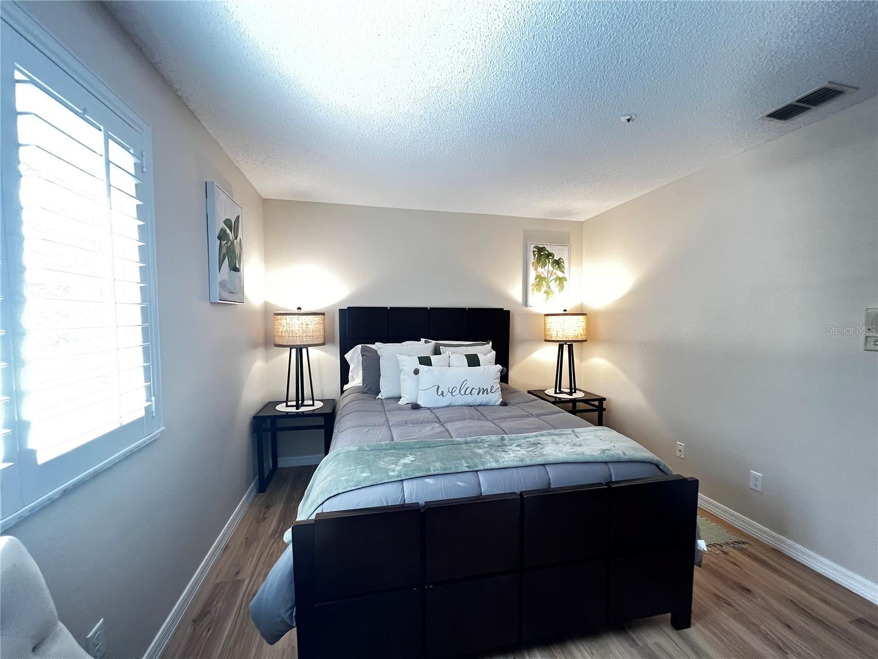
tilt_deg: -1.7
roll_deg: +0.2
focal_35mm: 13
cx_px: 439
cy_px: 330
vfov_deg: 89.9
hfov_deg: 106.2
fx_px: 330
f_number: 1.8
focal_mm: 1.57
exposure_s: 1/60
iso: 500
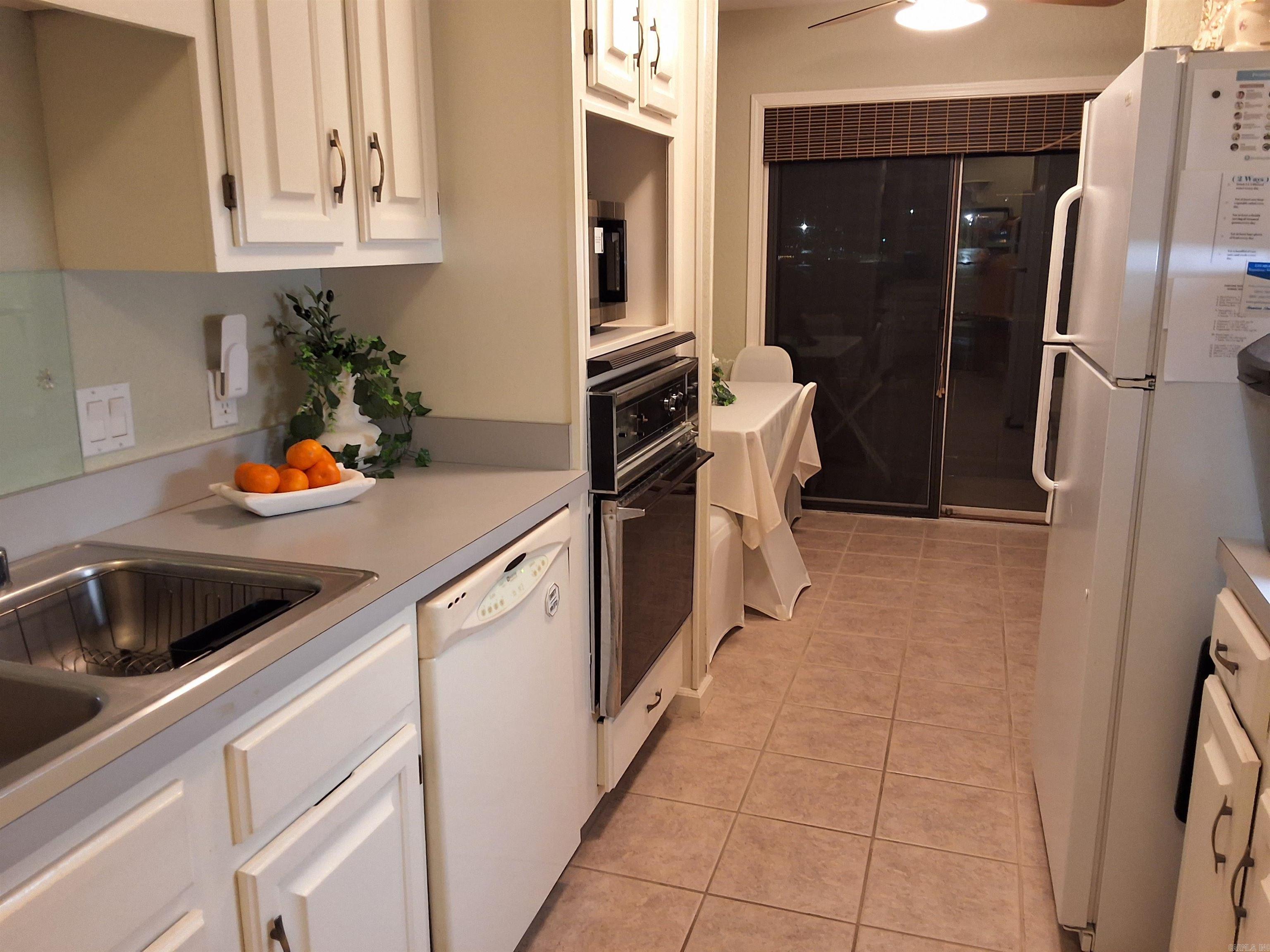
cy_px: 476
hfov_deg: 63.4
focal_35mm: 28
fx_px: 1027
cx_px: 635
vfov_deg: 49.7
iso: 200
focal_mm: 2.91
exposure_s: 1/33
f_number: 1.9
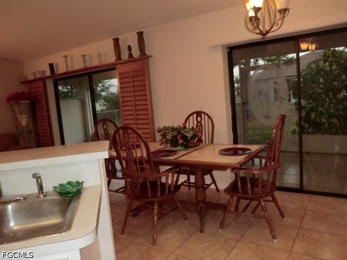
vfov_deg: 51.4
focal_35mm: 27
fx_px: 271
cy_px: 130
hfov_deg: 65.3
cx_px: 174
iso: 400
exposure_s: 1/60
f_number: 3.2
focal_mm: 4.9
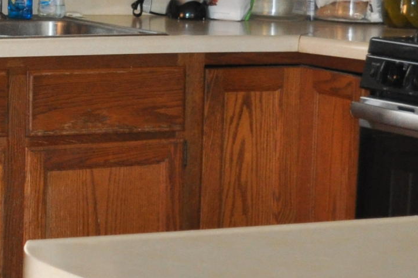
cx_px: -108
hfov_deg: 10.7
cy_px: 70
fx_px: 2191
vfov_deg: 7.2
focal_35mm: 189
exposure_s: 1/60
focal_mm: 30
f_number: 4.2
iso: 800
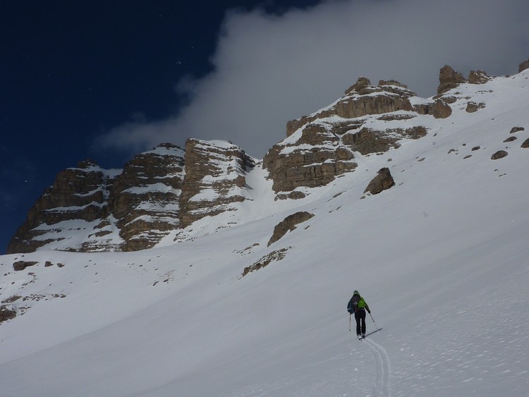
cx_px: 264
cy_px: 198
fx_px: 581
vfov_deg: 37.7
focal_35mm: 38
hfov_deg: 49.0
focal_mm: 5.3
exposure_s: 1/2000
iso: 80
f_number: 6.3
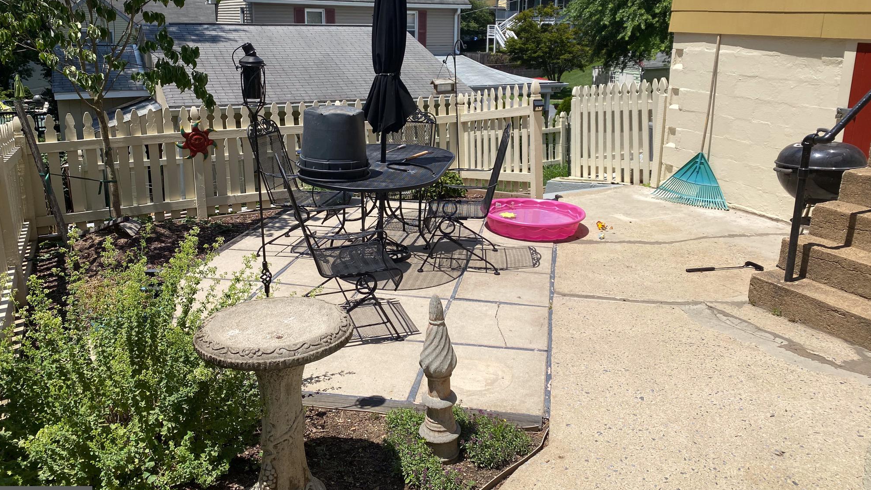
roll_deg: -1.4
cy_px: 187
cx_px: 429
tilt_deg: -14.3
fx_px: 670
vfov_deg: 39.9
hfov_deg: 66.1
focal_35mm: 29
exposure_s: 1/3497
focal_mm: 4.25
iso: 32
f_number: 1.8
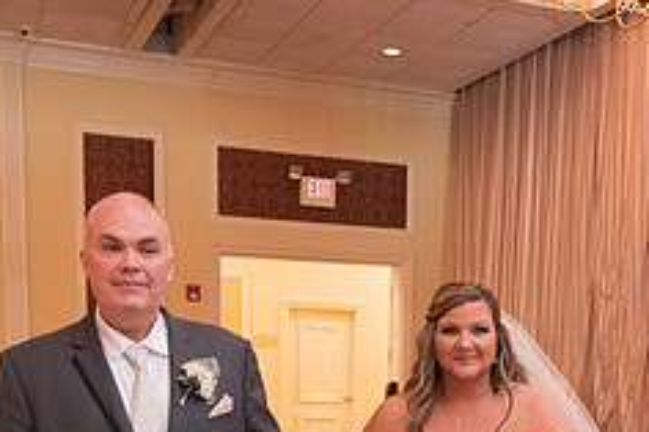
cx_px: 415
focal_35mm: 59
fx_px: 1063
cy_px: 510
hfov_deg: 33.7
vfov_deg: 21.4
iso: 2800
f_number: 2.8
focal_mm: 24
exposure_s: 1/100
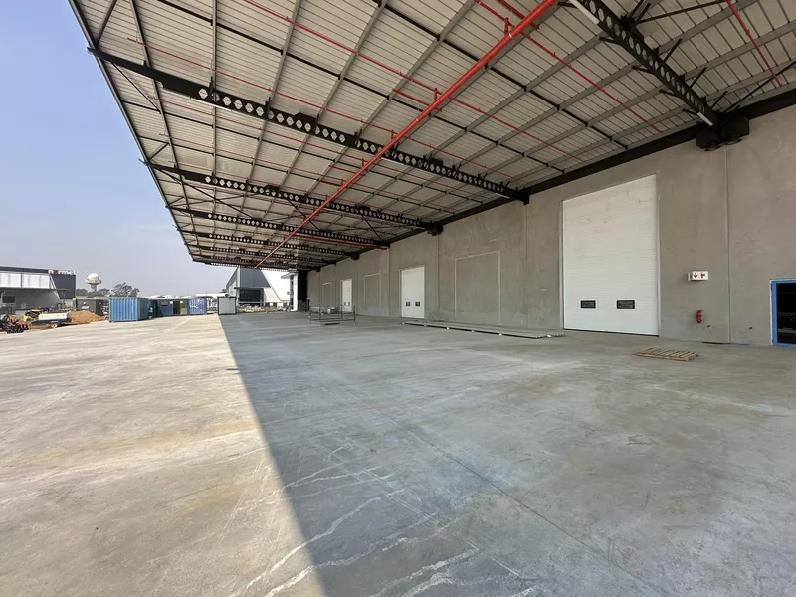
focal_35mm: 14
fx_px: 322
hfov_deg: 102.1
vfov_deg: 85.7
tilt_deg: +0.2
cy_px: 298
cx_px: 398
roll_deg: -1.8
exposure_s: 1/849
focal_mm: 2.22
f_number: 2.2
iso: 40
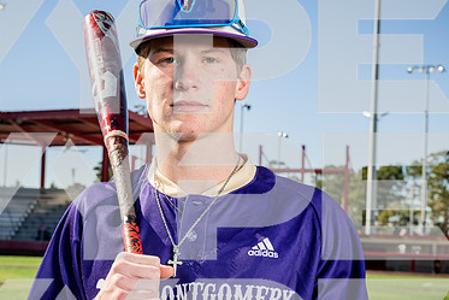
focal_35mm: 70
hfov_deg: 28.7
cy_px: 197
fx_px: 873
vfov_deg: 19.4
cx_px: 154
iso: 125
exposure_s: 1/250
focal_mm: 45
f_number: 8
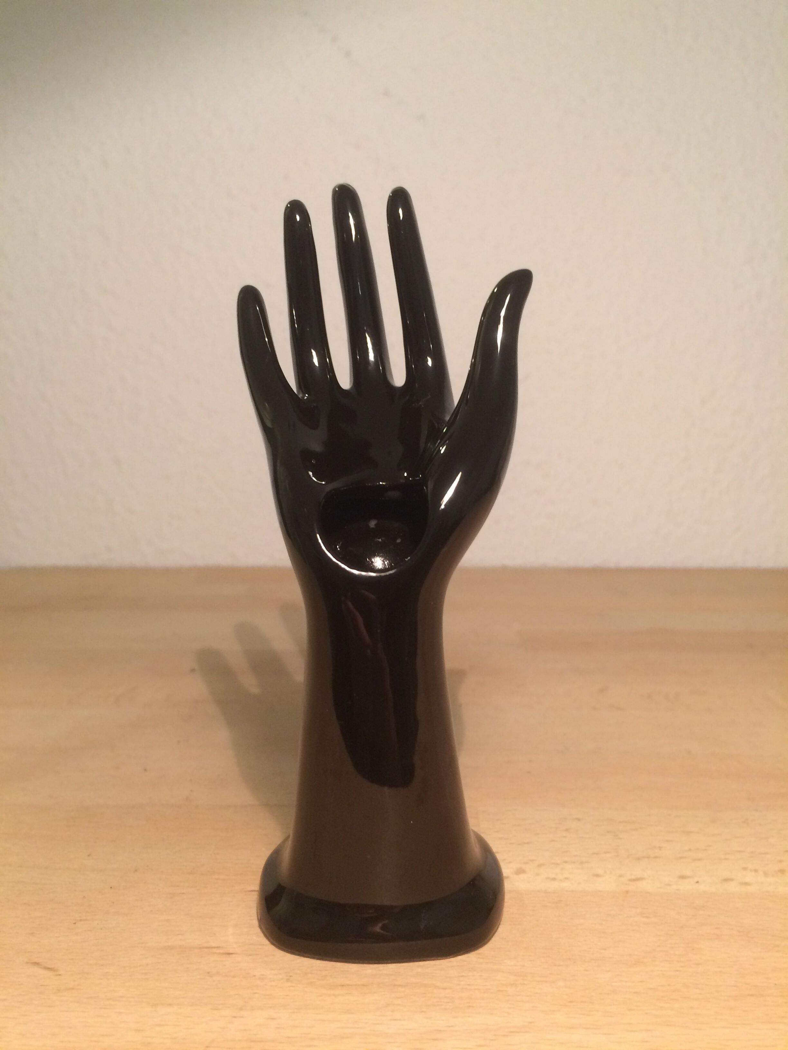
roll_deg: +1.3
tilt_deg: -8.7
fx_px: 880
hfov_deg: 48.2
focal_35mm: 29
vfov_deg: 61.7
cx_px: 394
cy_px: 525
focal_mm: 4.15
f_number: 2.2
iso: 200
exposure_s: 1/33
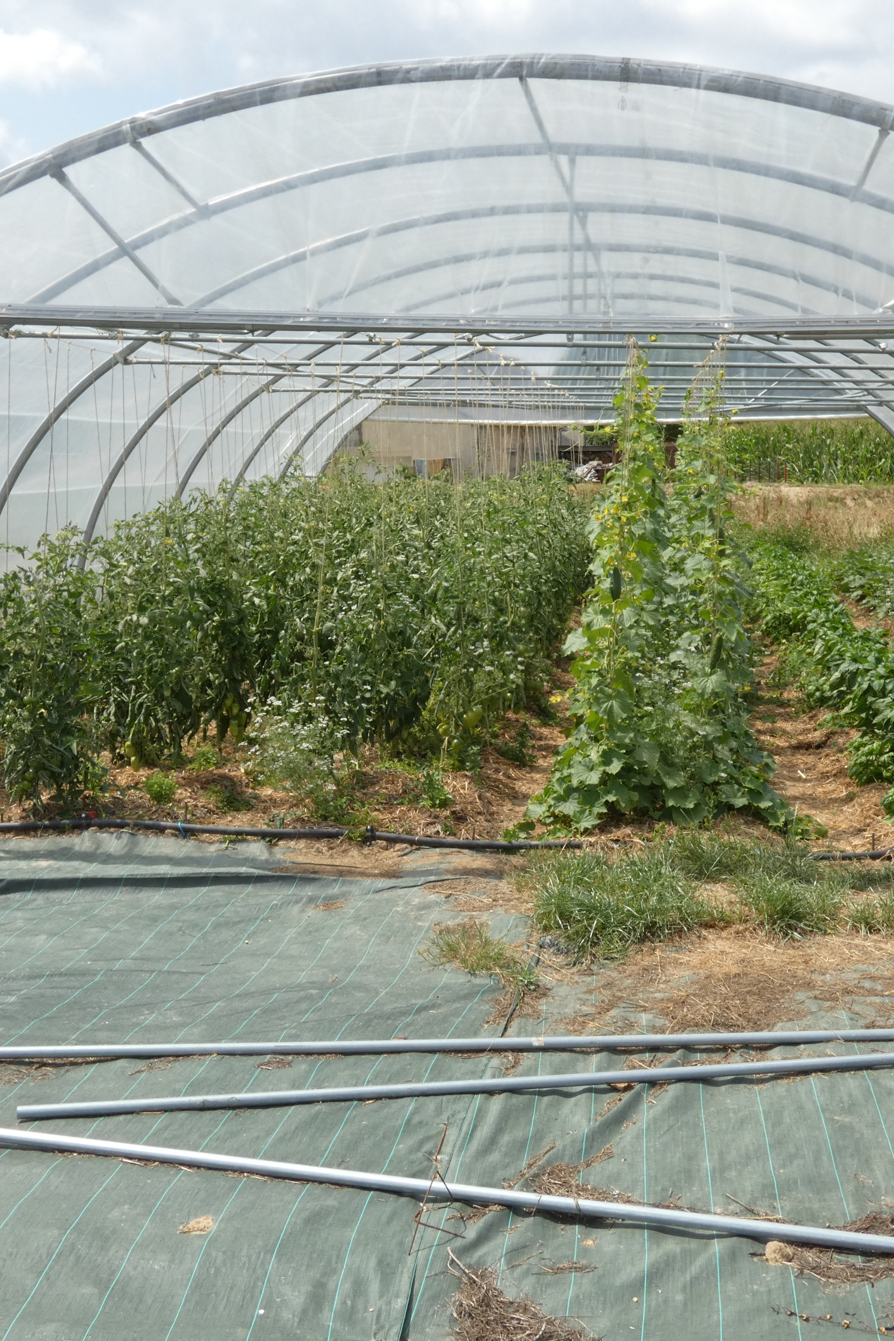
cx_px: 506
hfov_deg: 30.5
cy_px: 682
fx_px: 1639
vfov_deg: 44.5
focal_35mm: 44
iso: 80
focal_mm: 5.5
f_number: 5.6
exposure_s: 1/320
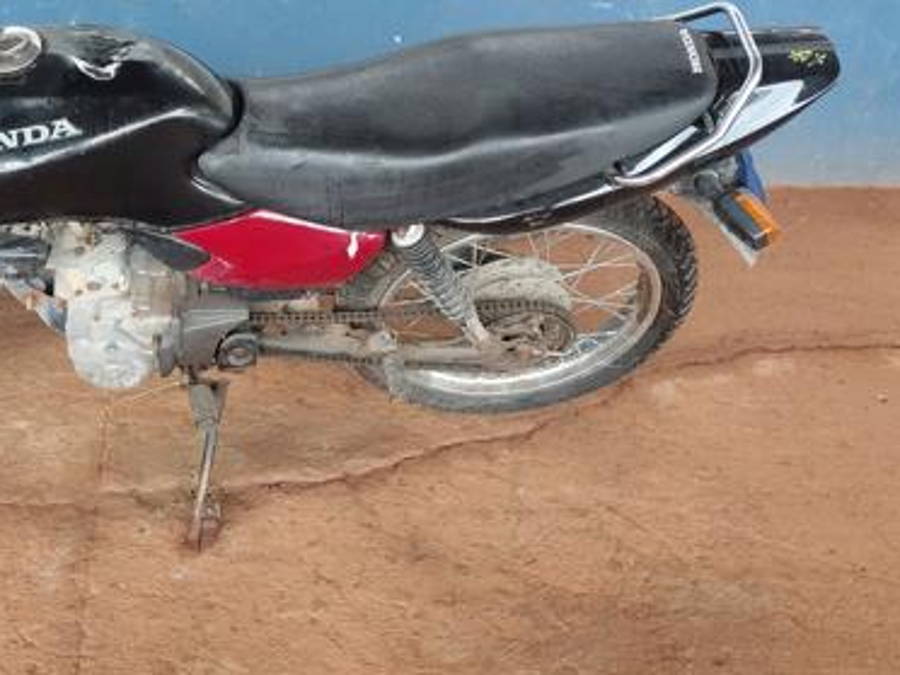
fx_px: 1118
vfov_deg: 33.3
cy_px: 232
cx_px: 172
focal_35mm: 43
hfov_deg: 41.8
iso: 243
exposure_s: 1/60
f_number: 1.7
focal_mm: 4.71
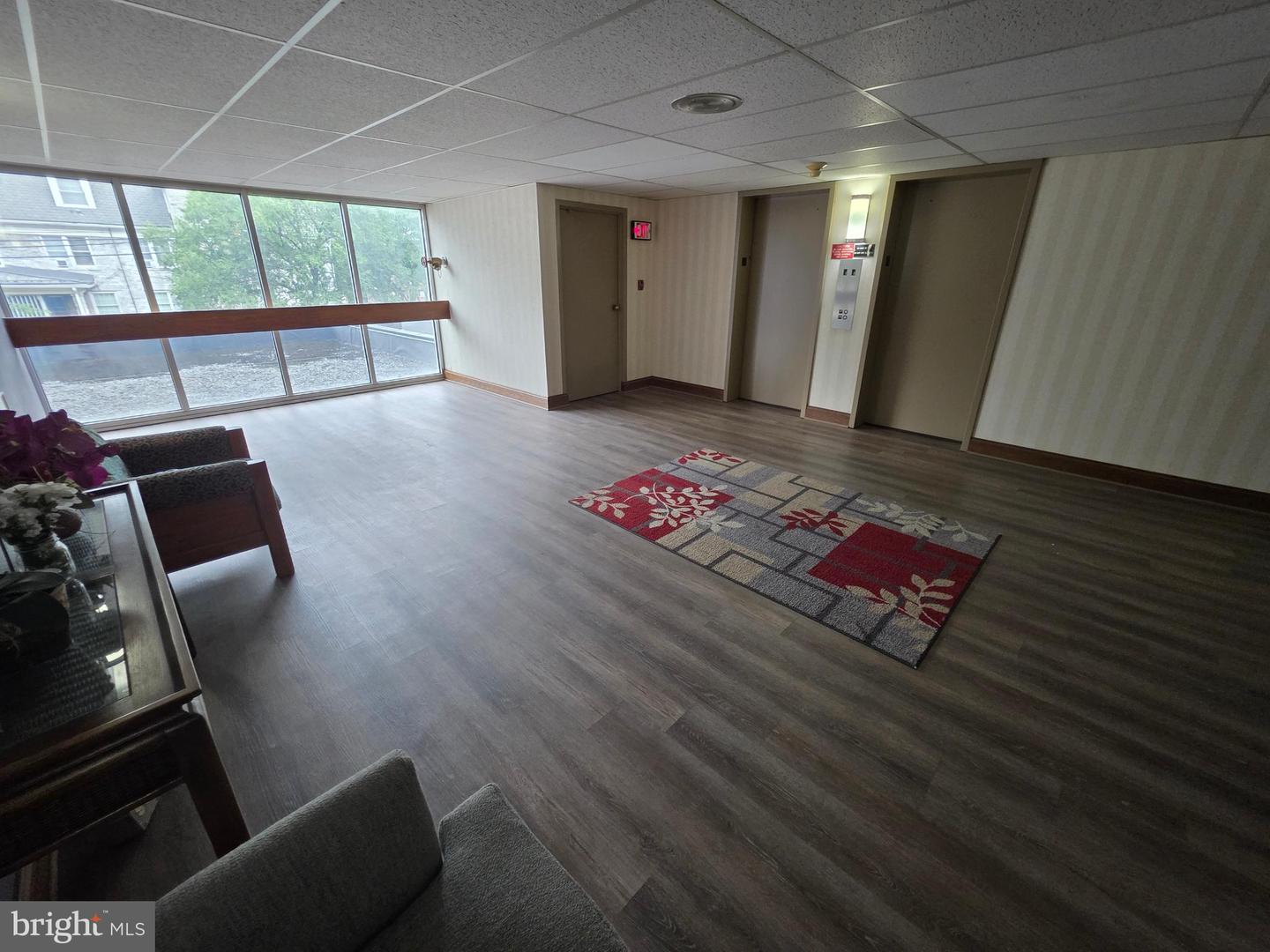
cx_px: 635
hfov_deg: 106.2
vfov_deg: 89.9
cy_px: 476
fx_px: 477
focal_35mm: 13
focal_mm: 2.2
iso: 250
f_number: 1.9
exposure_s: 1/120
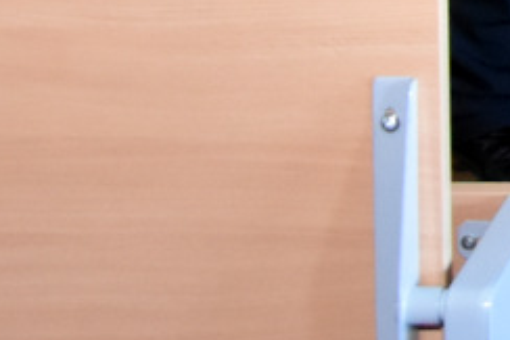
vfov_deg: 6.9
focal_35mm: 177
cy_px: -723
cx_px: 1304
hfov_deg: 9.9
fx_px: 2509
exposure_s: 1/60
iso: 2000
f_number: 4
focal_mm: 18
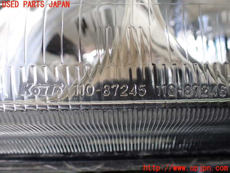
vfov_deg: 46.8
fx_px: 199
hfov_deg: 60.0
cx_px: 115
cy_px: 86
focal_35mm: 30
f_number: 2.3
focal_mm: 5.4
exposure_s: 1/125
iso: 160
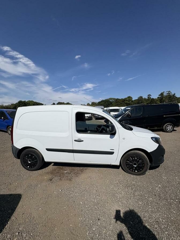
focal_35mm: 14
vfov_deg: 102.1
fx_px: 97
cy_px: 120
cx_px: 90
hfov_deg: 85.7
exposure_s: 1/6135
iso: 40
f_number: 2.2
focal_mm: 2.22
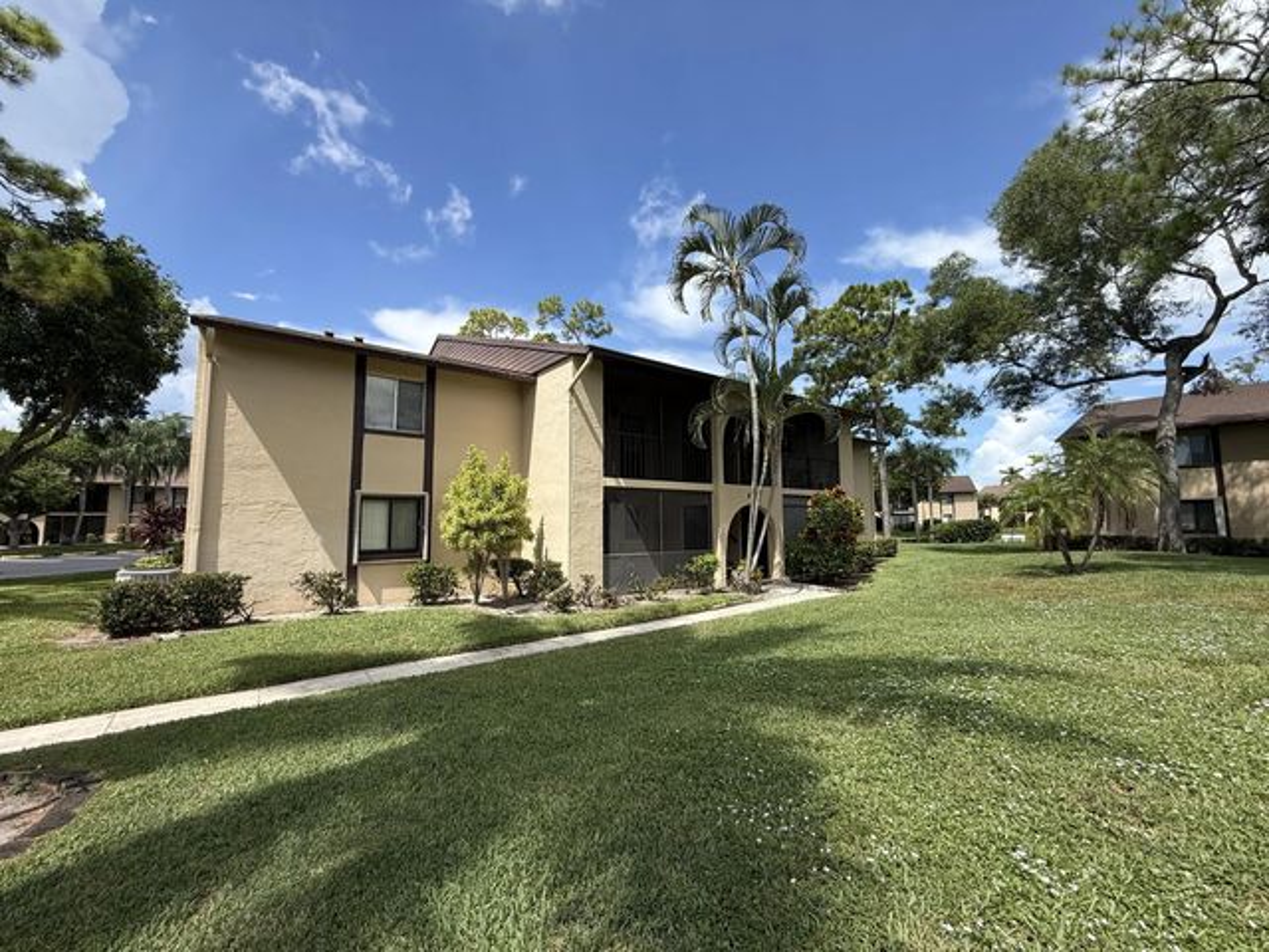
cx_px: 634
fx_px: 513
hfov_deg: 102.1
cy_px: 476
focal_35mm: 14
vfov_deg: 85.7
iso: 50
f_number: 2.2
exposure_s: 1/1339
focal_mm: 2.22
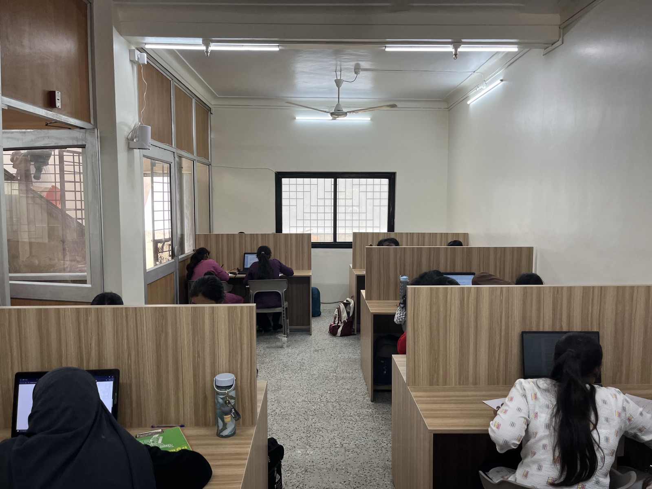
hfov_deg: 67.3
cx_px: 326
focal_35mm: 26
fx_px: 490
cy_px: 244
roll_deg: +0.6
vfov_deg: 53.1
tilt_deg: -5.2
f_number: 1.6
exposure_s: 1/100
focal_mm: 5.1
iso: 64
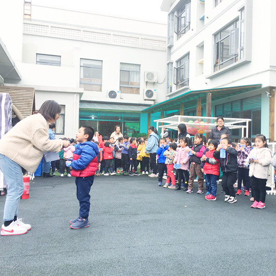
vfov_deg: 47.2
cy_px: 139
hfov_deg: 47.1
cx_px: 157
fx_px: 316
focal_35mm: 35
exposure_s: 1/188
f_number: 2.2
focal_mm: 4.15
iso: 25
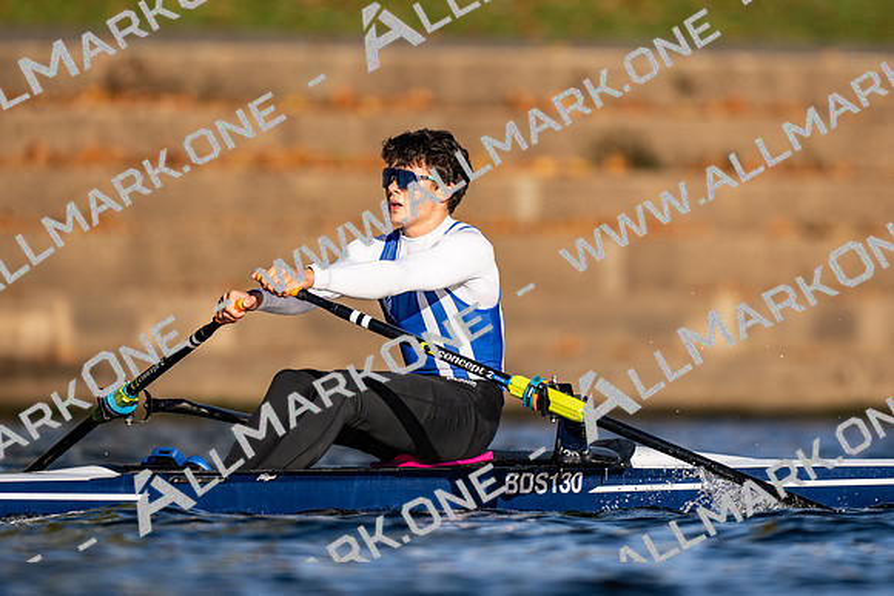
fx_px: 22366
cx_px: 447
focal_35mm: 900
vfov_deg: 1.5
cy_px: 298
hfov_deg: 2.3
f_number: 4
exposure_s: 1/2500
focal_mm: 600
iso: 125
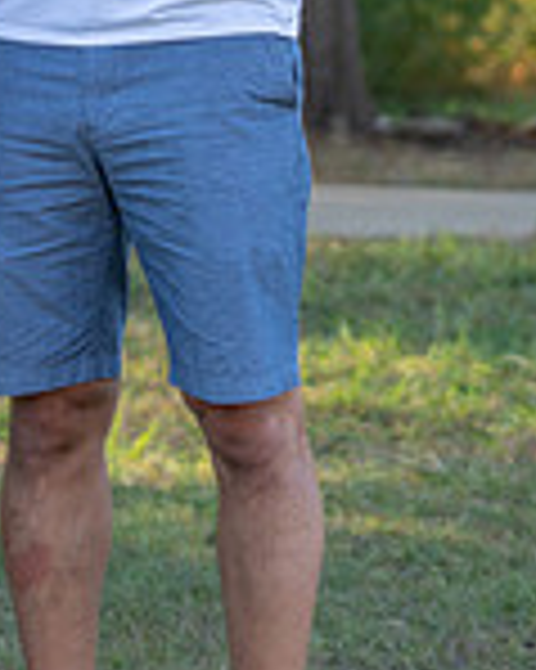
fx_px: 5975
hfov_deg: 5.1
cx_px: 16
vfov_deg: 6.4
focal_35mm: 301
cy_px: 9
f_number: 2.8
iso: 125
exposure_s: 1/320
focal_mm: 70
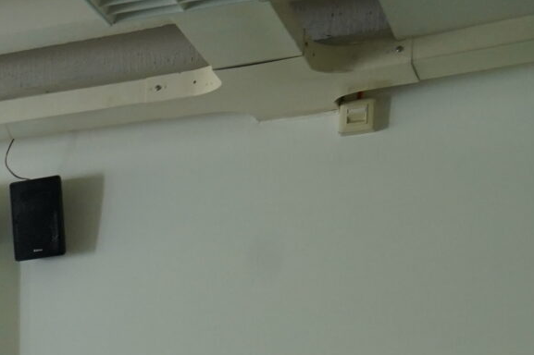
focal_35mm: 111
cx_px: -550
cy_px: 780
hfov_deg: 14.9
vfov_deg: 10.9
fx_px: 1645
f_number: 5
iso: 1600
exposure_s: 1/200
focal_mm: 25
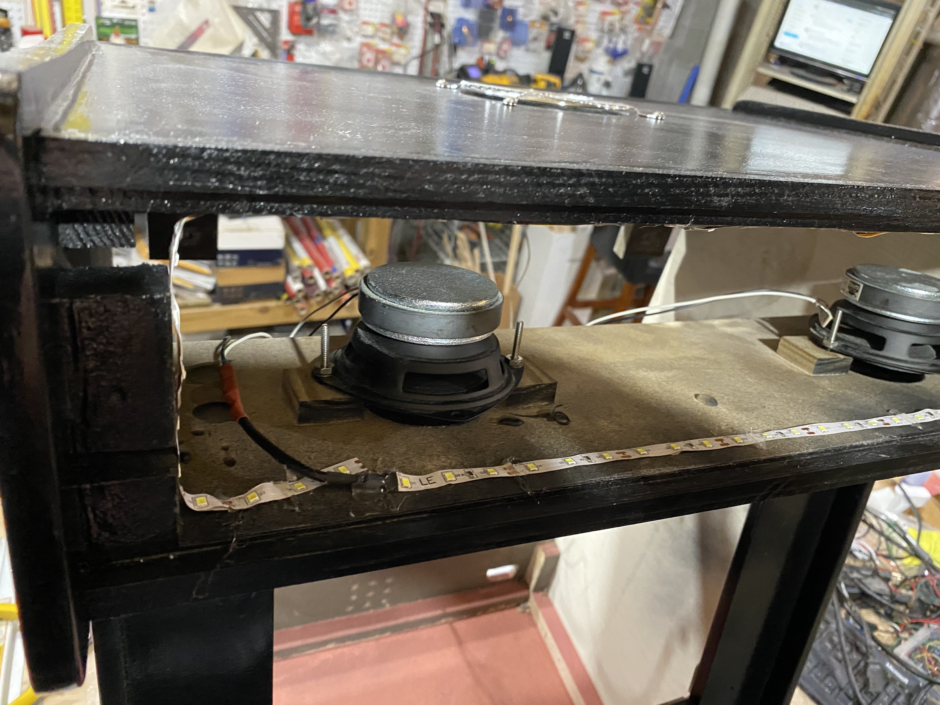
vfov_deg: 53.1
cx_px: 470
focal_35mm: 26
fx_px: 706
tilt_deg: -33.2
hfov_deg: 67.3
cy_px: 352
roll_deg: -13.6
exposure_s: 1/40
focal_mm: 4.25
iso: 640
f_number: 1.8
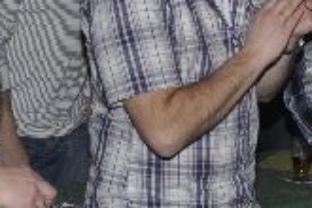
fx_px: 1387
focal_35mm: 160
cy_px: 18
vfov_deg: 8.5
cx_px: 170
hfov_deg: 12.8
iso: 400
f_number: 5
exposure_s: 1/60
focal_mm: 22
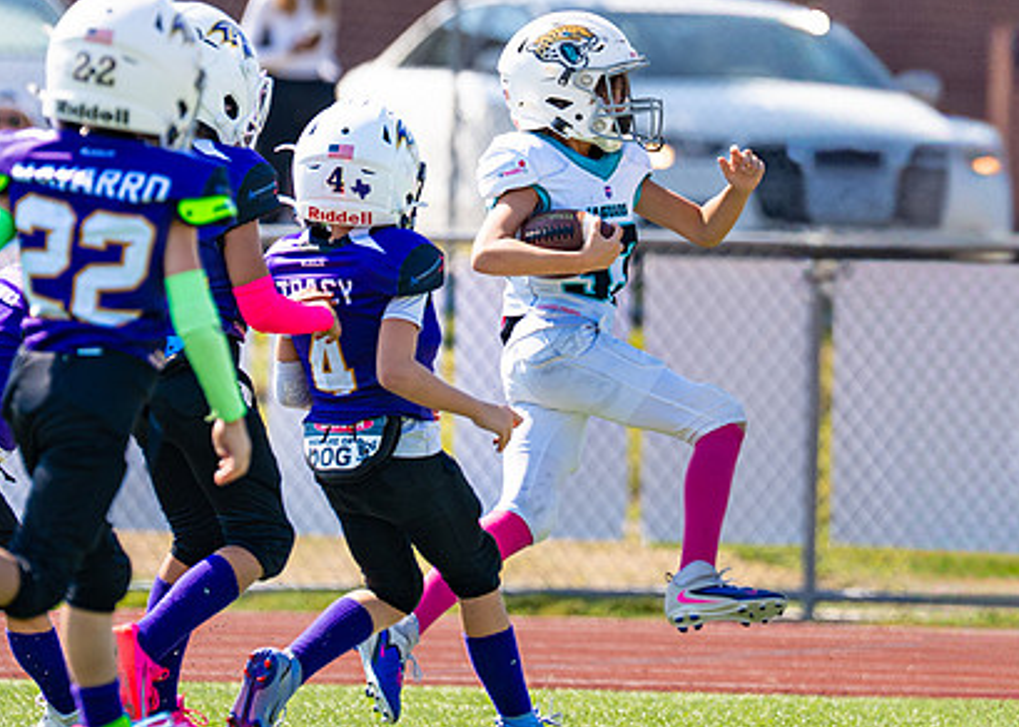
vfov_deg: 3.1
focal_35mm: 471
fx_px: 13629
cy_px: 20
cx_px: 556
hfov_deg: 4.3
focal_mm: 200
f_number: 2.8
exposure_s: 1/1600
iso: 100
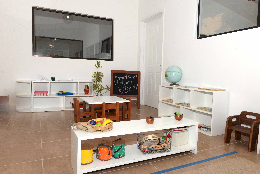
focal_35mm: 26
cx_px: 130
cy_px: 87
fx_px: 188
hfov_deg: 69.4
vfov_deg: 49.6
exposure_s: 1/125
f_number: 8
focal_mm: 26
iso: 2000
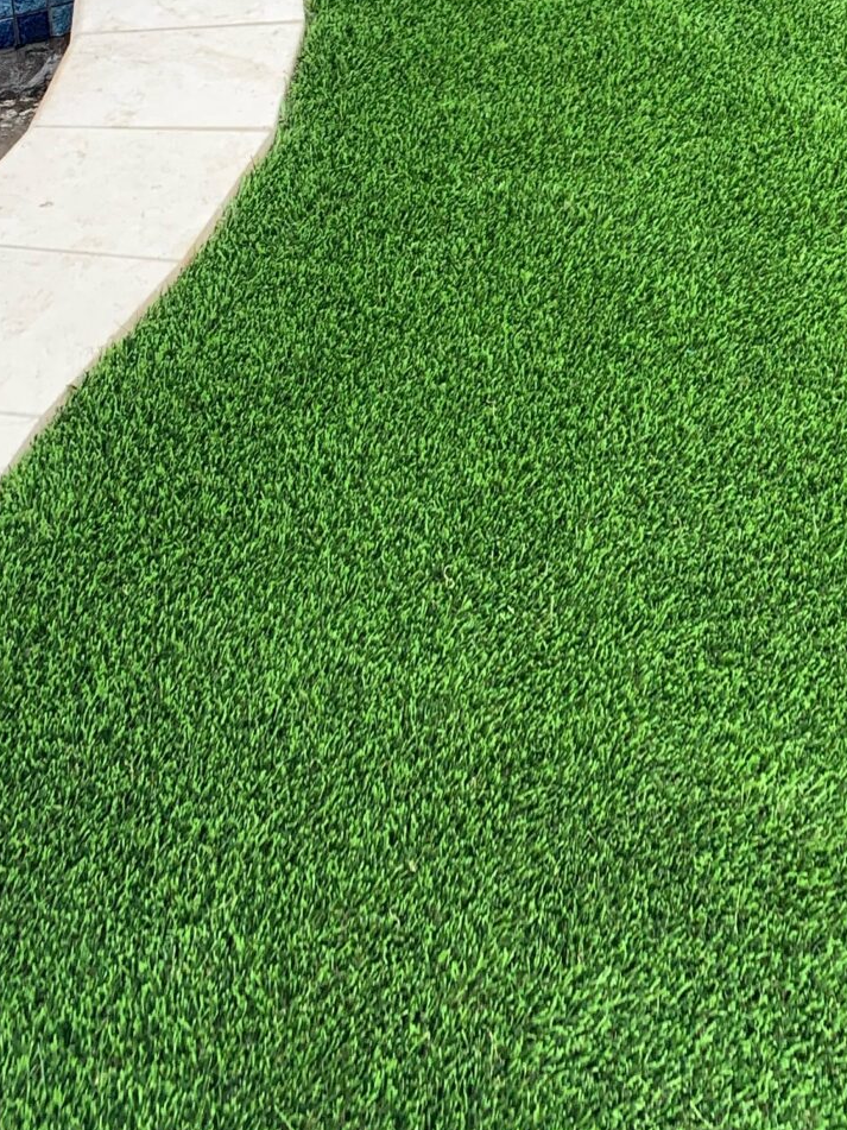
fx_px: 2284
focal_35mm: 70
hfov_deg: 20.2
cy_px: -298
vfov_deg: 24.6
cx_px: 881
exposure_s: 1/124
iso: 25
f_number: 1.8
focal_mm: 4.25
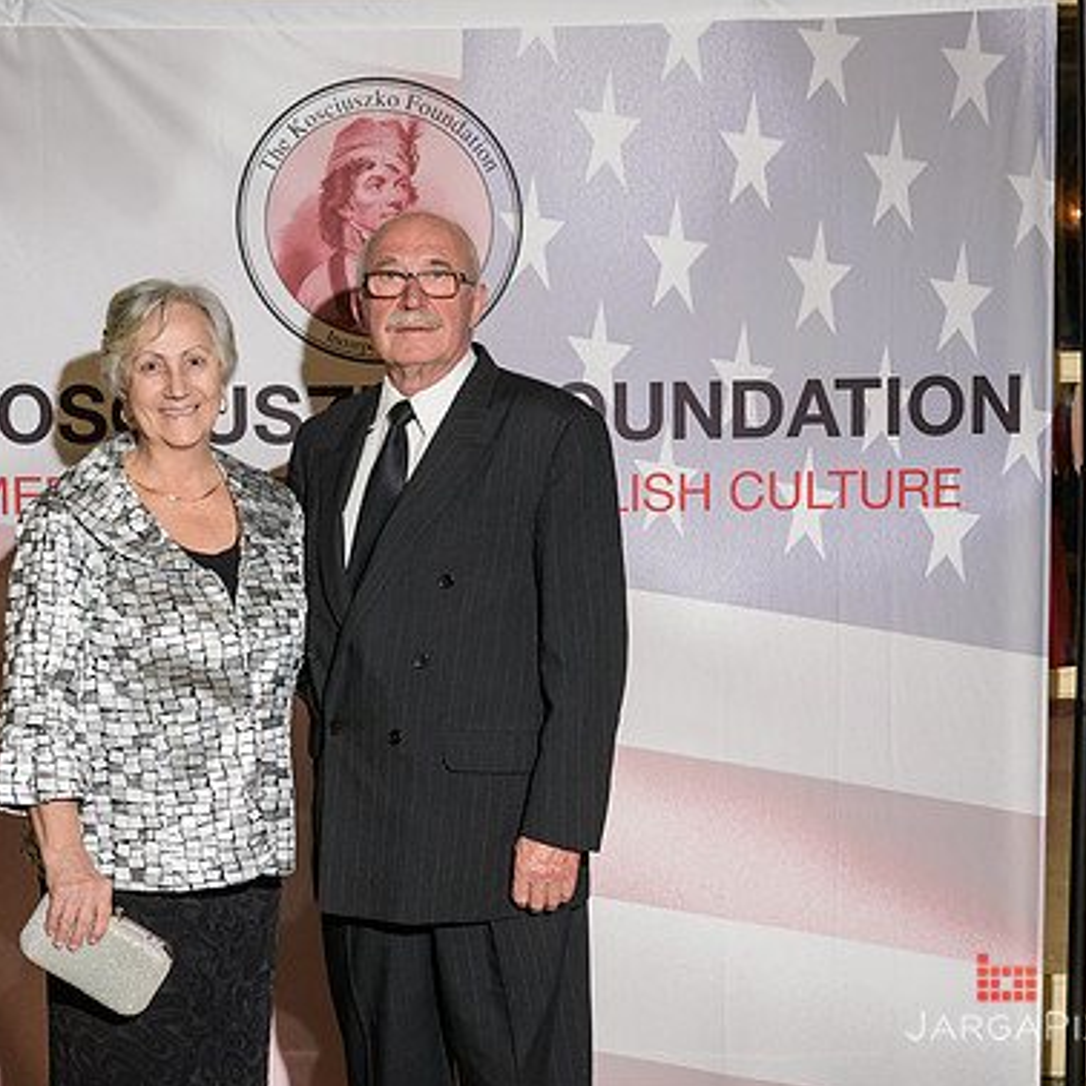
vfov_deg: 26.9
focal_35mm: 64
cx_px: 415
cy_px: 522
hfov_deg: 26.8
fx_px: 2272
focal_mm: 42
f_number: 5
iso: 1000
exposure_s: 1/100
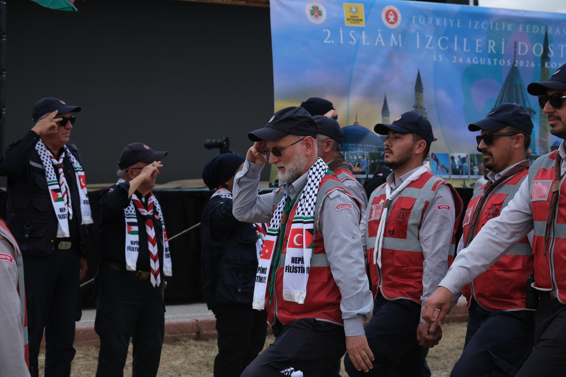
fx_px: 1179
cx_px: 283
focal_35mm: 75
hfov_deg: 27.0
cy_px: 188
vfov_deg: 18.2
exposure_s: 1/1000
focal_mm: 50
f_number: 4
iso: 160
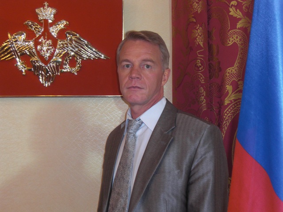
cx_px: 142
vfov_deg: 26.6
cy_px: 106
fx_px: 450
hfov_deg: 34.9
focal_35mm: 55
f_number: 3.6
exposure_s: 1/30
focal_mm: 9.8
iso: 200
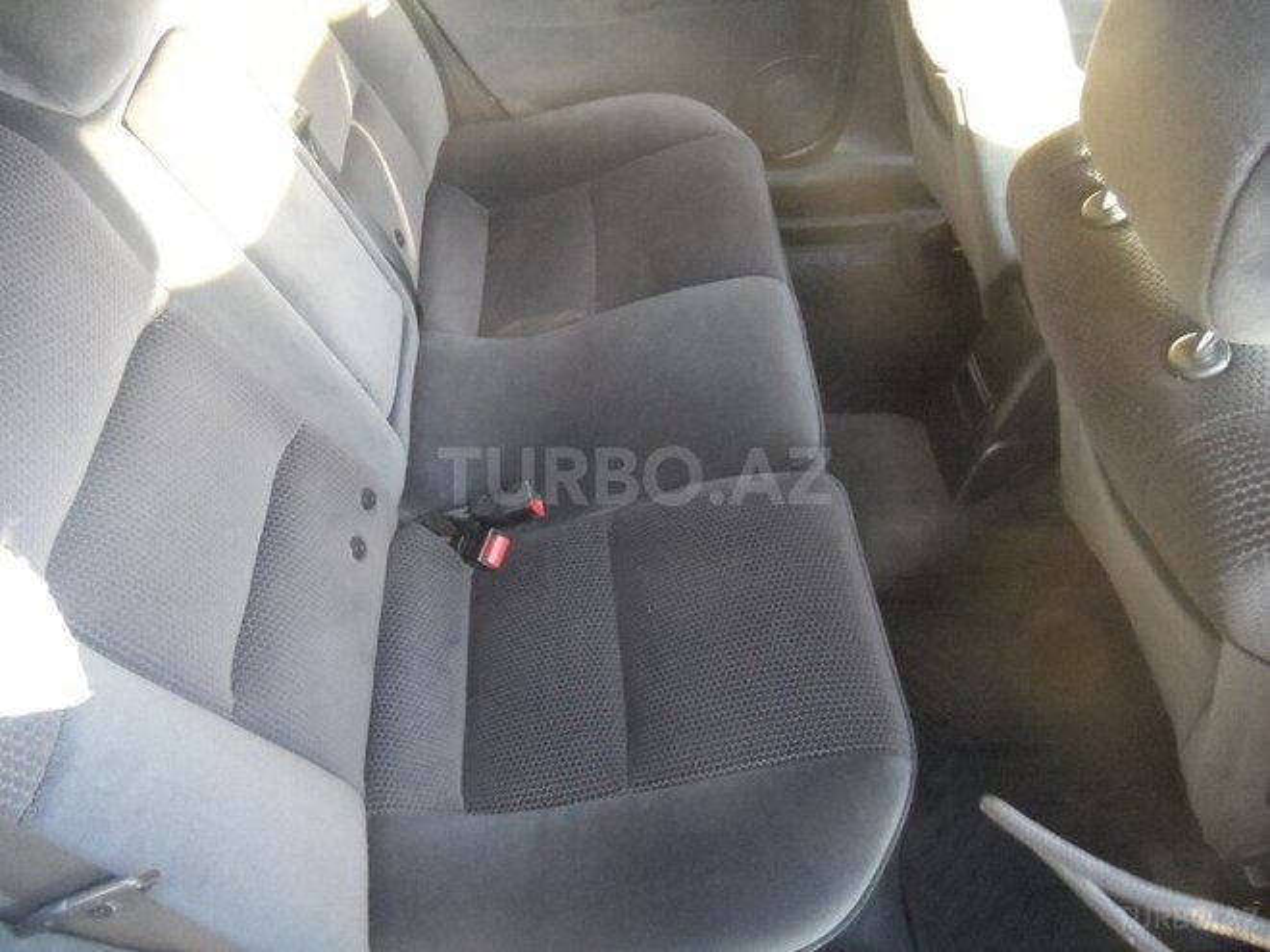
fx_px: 881
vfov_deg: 56.8
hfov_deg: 71.6
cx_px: 635
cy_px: 476
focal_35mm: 24
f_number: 3.2
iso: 800
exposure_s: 1/20
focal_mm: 4
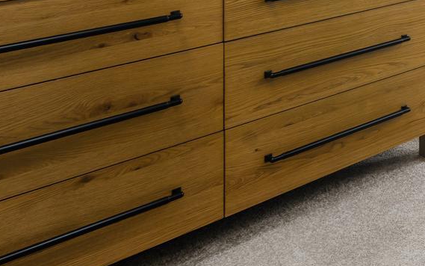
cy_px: -65
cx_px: 616
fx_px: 637
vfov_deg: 21.6
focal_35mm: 55
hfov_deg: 27.3
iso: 200
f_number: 8
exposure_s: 1/200
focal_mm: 15
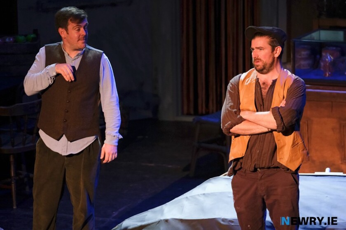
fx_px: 2162
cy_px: 115
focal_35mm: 225
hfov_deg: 9.1
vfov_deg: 6.1
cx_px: 166
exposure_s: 1/80
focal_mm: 140
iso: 3200
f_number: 2.8
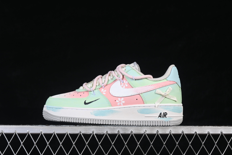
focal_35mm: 75
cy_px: 78
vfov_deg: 18.2
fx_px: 483
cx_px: 116
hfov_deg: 27.0
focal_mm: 50
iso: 160
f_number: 8
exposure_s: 1/80
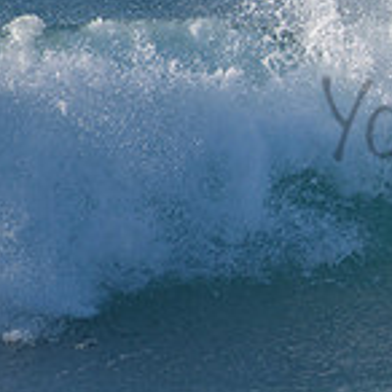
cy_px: 71
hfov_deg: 1.0
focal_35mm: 1820
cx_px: 601
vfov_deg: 1.0
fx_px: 23318
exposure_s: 1/2000
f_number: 5.6
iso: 280
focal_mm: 500
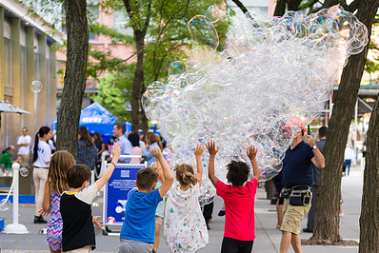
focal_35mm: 102
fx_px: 1075
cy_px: 183
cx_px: 237
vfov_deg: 13.4
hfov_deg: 20.0
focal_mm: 70
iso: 400
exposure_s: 1/400
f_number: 3.2
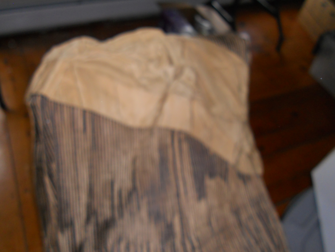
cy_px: 126
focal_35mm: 32
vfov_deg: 44.2
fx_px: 310
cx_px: 168
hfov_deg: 56.8
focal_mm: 5.8
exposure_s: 1/25
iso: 250
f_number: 8.8
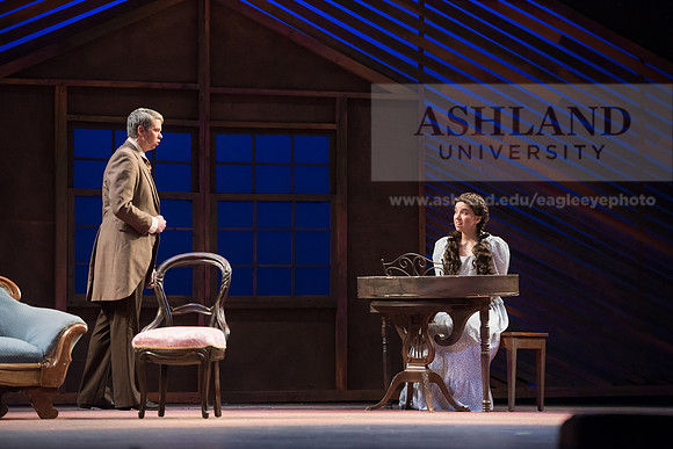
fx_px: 2169
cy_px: 224
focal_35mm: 116
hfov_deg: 17.6
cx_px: 336
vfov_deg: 11.8
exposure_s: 1/400
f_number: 3.2
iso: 3200
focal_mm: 116
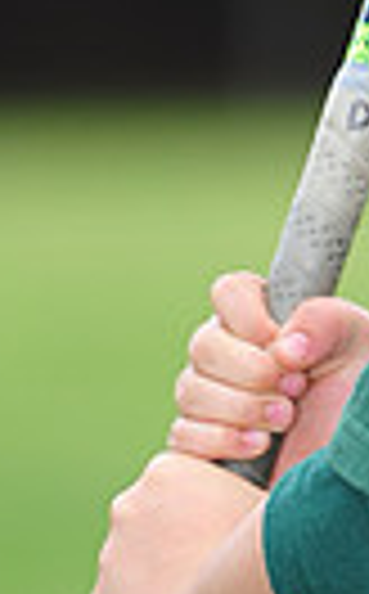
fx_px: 14513
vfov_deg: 2.3
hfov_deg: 1.5
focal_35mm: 898
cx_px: 598
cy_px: -342
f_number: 4
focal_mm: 200
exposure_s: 1/1000
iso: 400
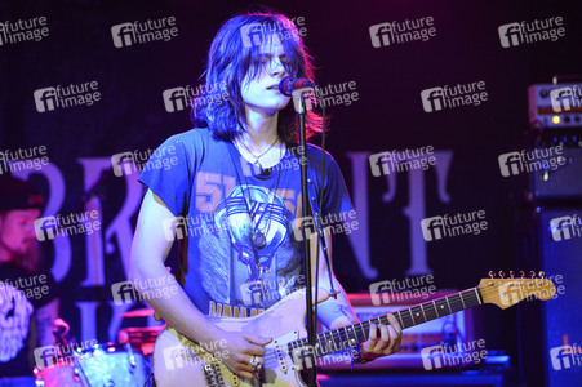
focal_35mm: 130
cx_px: 291
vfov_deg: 10.5
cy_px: 194
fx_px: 2100
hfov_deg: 15.8
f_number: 2.8
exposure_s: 1/320
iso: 6400
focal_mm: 130
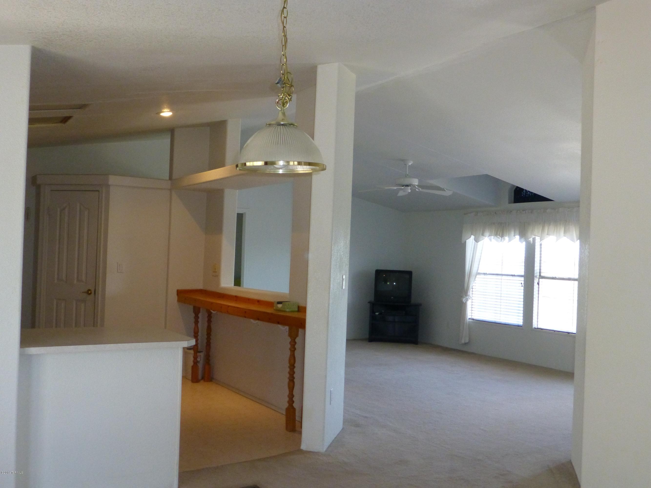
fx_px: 639
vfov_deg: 41.8
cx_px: 326
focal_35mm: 34
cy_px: 244
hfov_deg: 54.0
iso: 500
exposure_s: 1/60
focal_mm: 6.1
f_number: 3.7
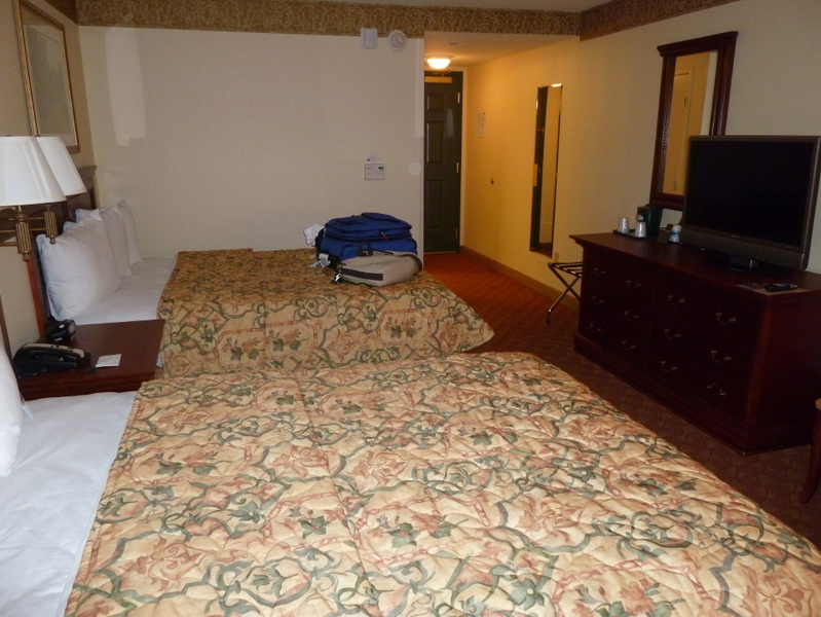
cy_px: 308
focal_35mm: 25
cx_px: 410
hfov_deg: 69.4
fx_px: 593
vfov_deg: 54.9
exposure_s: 1/20
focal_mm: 4.5
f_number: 3.3
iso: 320
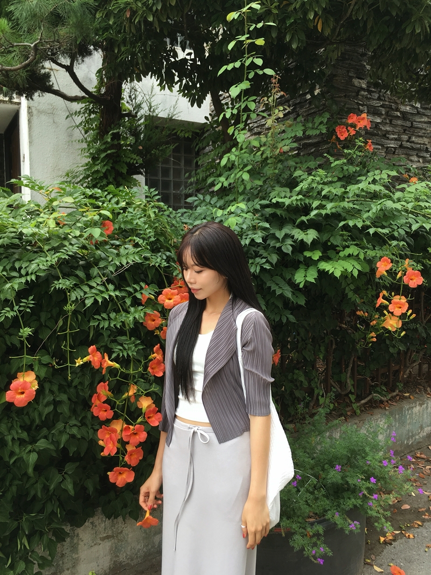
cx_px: 216
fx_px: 482
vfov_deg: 61.7
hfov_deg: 48.2
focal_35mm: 29
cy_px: 288
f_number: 2.2
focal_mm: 4.15
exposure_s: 1/156
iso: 25
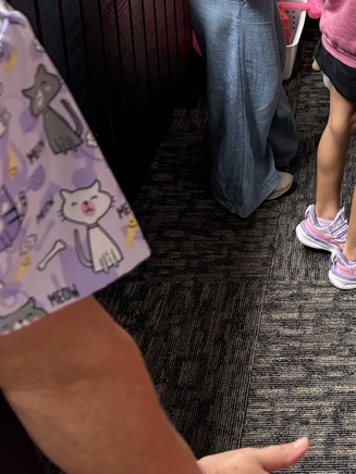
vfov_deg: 28.1
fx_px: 836
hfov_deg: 22.4
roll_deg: +0.2
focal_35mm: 61
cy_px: -82
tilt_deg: -17.0
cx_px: 408
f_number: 1.6
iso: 400
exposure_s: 1/60
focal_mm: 5.96
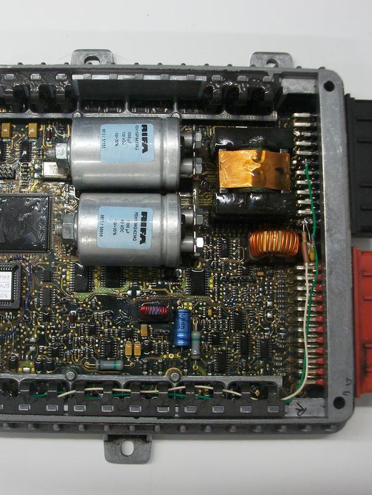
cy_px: 250
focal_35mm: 42
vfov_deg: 44.8
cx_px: 155
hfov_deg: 34.3
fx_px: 602
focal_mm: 5.7
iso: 182
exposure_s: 1/40
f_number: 2.9
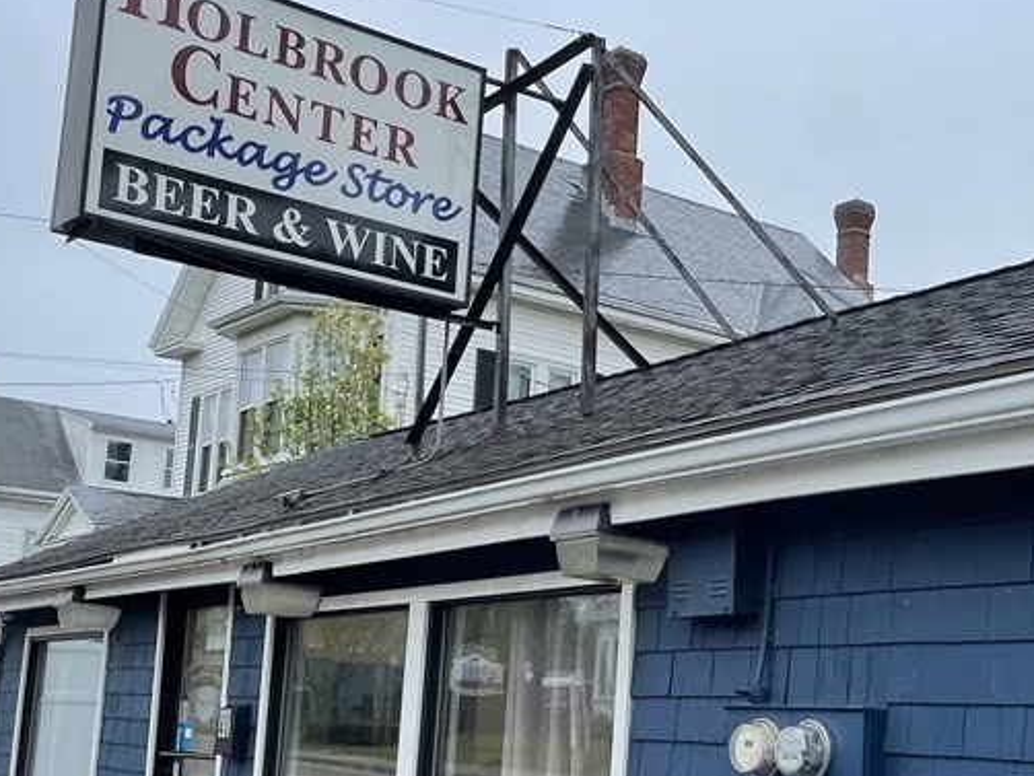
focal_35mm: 53
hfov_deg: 35.0
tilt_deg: +10.0
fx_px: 1584
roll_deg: -1.7
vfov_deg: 27.4
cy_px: 513
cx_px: 830
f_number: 1.6
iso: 32
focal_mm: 4.2
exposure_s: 1/932
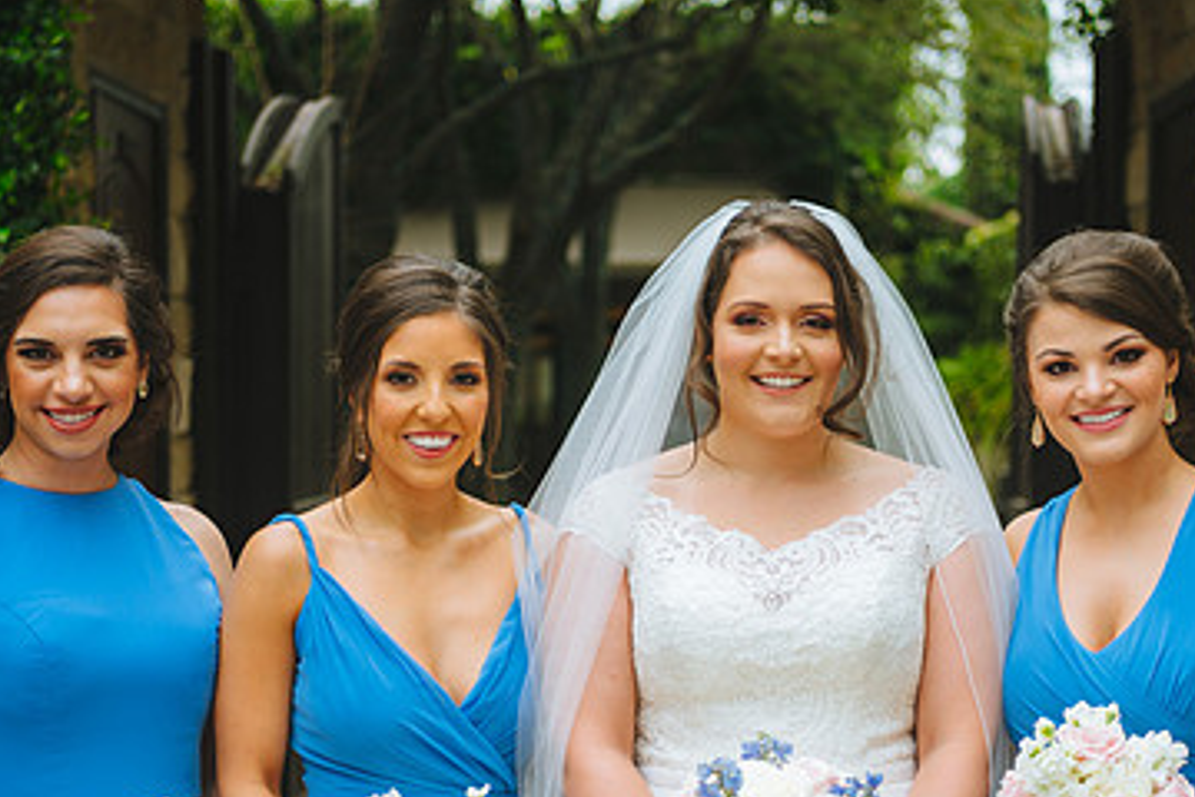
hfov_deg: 22.9
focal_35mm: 89
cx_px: 650
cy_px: 595
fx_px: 2954
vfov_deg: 15.3
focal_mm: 52
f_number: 2.8
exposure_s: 1/320
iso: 125
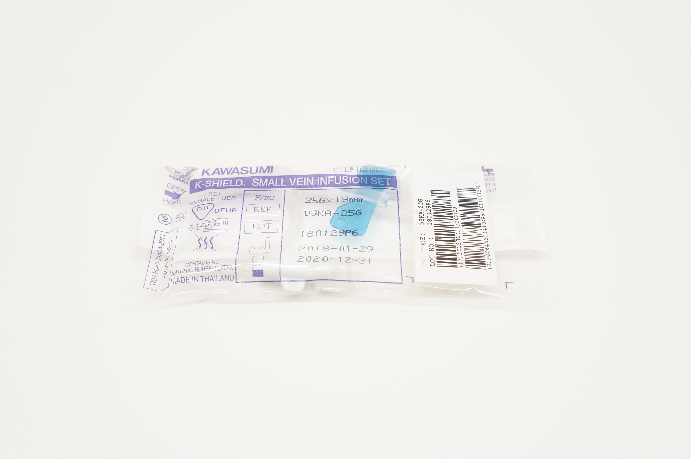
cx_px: 346
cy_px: 230
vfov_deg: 31.8
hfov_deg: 46.4
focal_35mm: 42
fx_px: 805
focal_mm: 28
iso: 400
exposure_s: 1/50
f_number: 6.3
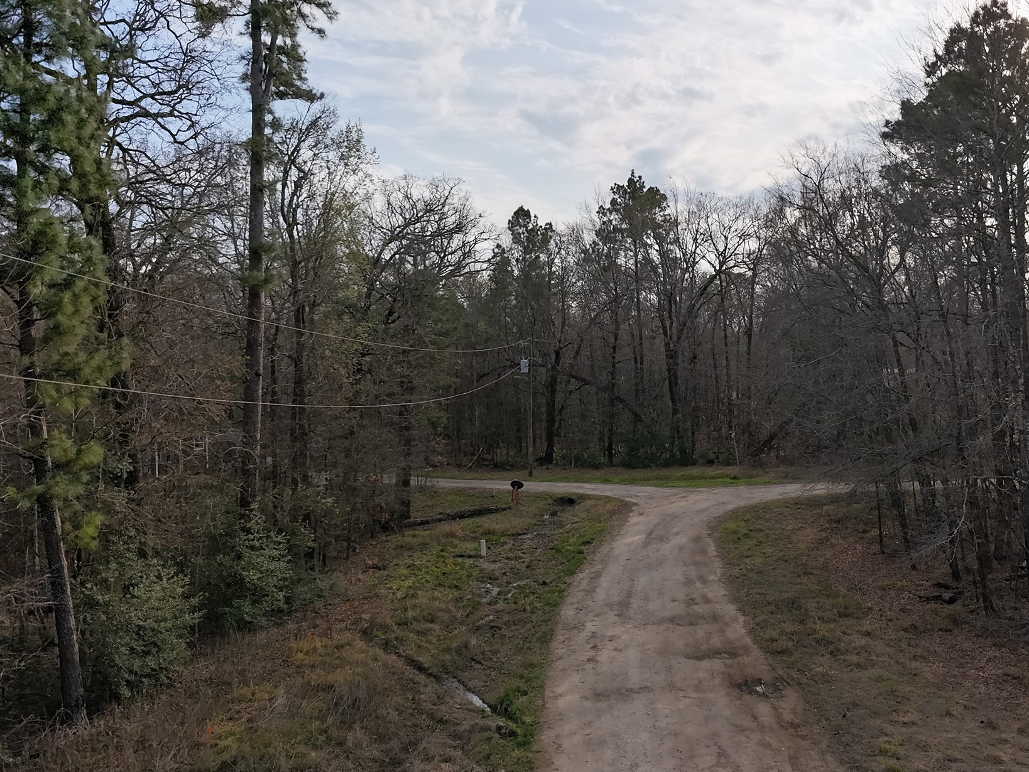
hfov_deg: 59.3
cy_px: 349
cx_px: 632
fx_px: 892
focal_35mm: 30
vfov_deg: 46.7
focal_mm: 4.55
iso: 100
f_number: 2.8
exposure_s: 1/640
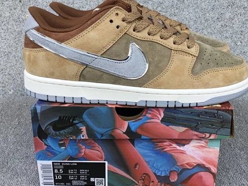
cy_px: 91
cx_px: 137
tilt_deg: -20.5
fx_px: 294
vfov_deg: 35.1
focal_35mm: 41
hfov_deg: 45.7
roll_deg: -0.6
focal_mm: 3.3
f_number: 2.4
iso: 25
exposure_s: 1/503
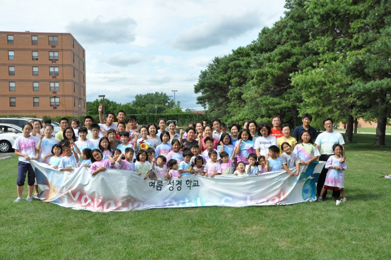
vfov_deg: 34.1
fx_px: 423
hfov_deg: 49.6
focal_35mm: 39
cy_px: 130
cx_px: 196
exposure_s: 1/800
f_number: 14
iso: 1600
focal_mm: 26
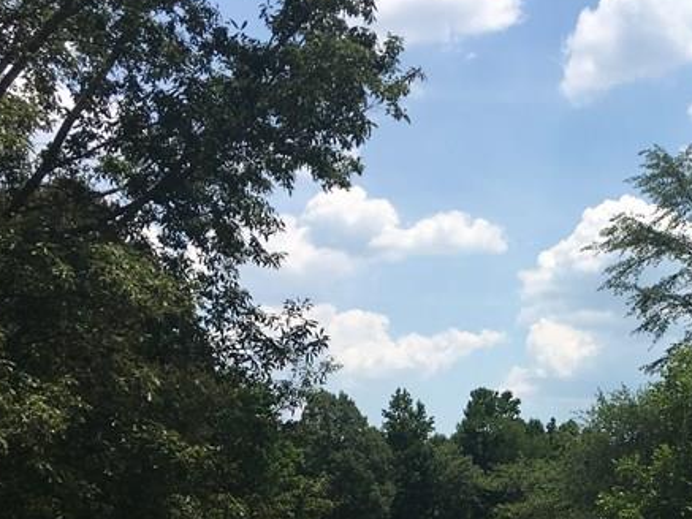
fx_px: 1360
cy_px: 584
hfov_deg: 27.0
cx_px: 686
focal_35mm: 68
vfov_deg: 20.5
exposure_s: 1/2137
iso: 25
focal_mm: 4.15
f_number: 2.2
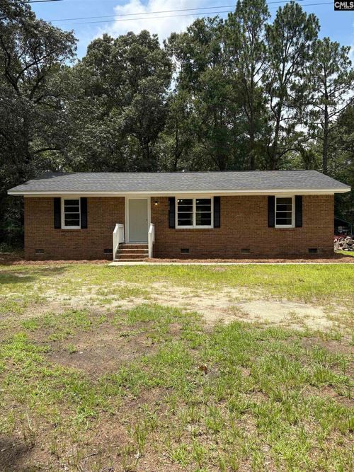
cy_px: 236
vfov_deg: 67.3
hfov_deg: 53.0
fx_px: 355
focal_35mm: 26
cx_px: 177
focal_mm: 5.96
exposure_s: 1/2451
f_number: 1.6
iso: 50
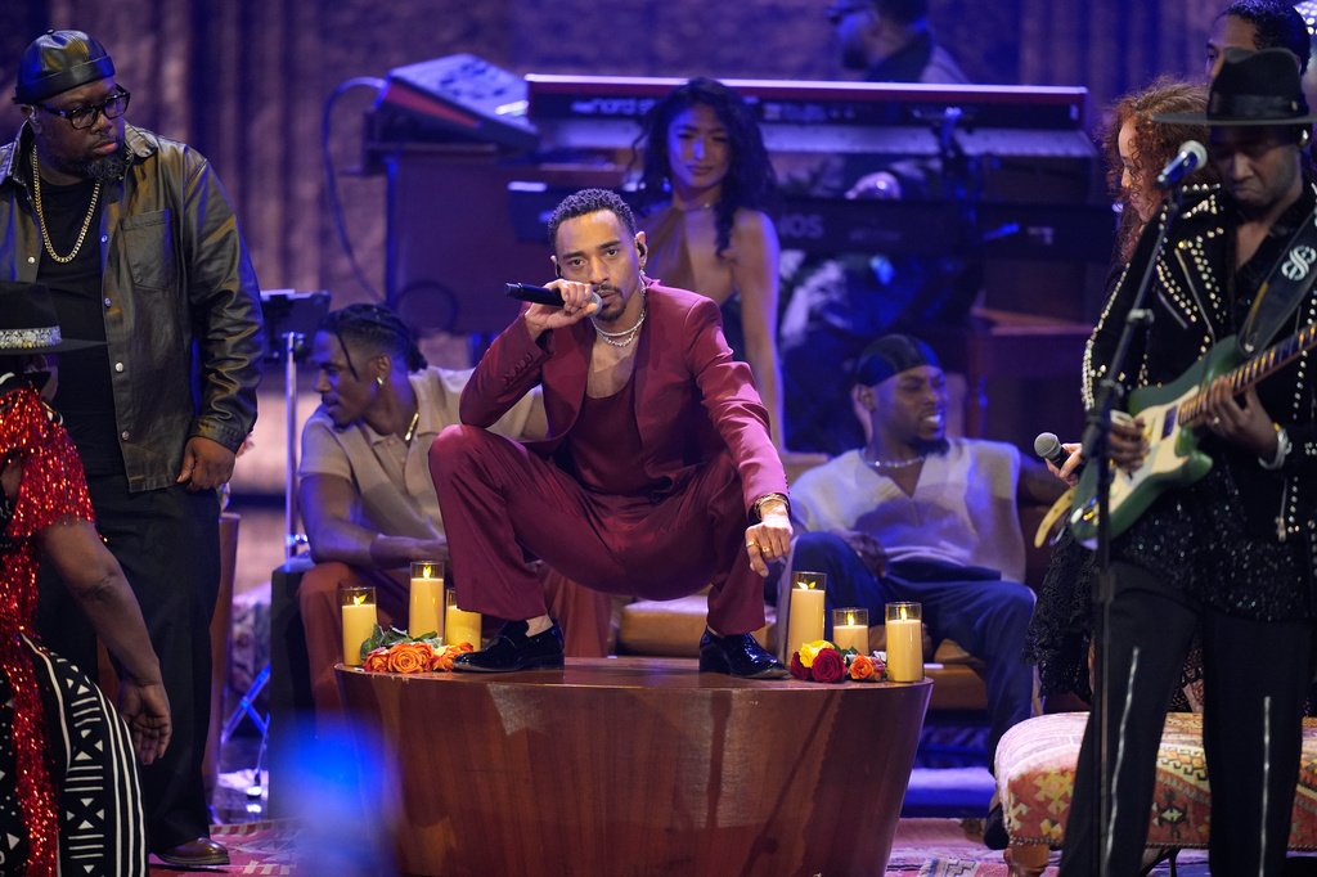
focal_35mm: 400
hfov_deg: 5.2
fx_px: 14628
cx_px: 658
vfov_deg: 3.4
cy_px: 438
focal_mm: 400
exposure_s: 1/400
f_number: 2.8
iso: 3200
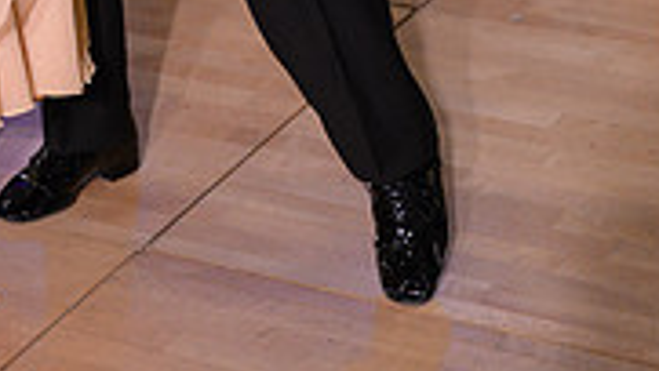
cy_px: -407
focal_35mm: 161
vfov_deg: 7.2
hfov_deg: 13.2
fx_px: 2815
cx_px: -16
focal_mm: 48
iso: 2500
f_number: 2.8
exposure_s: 1/200
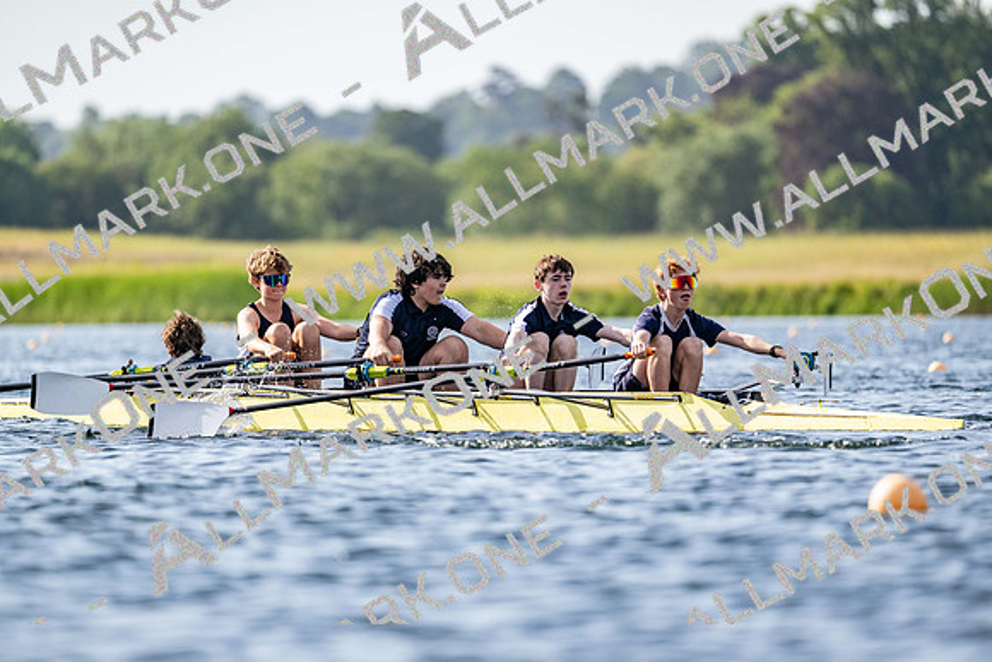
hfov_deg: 5.2
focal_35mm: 400
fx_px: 11024
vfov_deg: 3.4
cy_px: 331
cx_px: 496
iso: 400
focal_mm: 400
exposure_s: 1/2500
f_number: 4.5
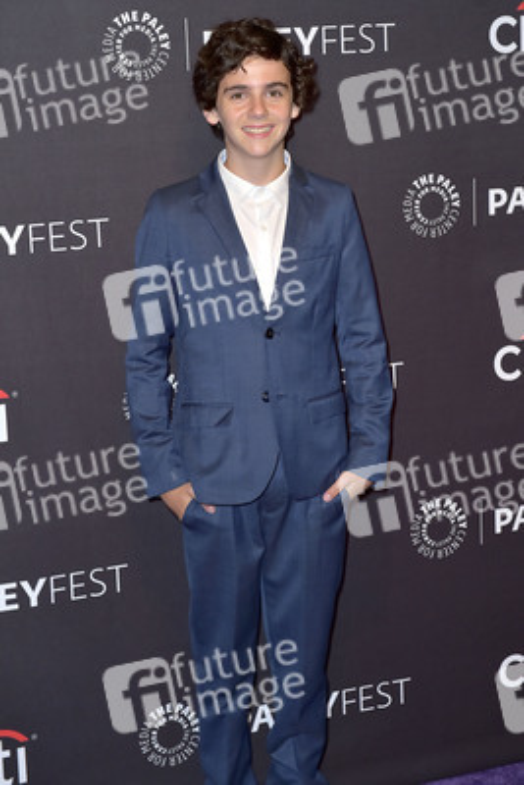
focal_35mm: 70
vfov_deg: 28.8
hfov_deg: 19.5
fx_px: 1527
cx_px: 262
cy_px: 392
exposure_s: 1/320
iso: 640
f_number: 6.3
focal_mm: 70
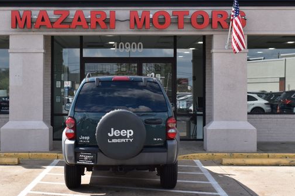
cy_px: 90
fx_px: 532
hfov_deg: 30.9
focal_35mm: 65
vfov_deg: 20.9
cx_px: 117
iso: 400
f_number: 11
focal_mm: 34
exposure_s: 1/400
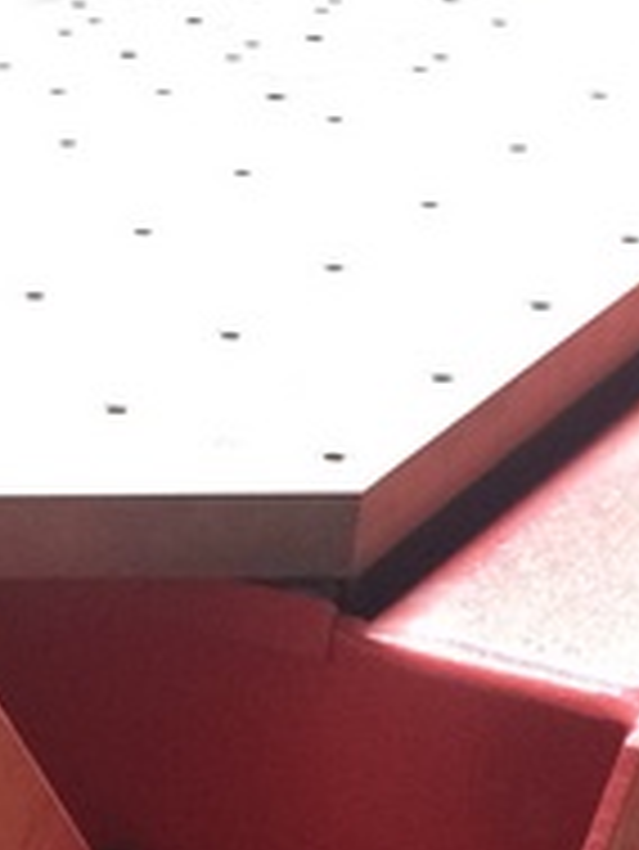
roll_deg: +3.3
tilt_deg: -39.8
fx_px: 2901
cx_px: -486
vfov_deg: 15.3
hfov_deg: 11.7
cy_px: 1318
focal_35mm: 118
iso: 200
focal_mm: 4.15
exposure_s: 1/30
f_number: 2.2
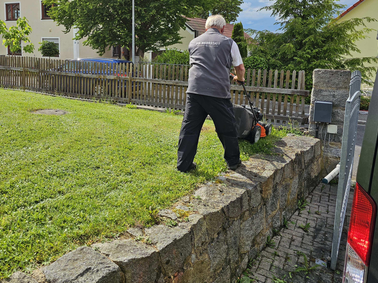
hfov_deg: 57.2
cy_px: 94
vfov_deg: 44.8
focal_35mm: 31
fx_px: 339
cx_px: 130
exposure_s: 1/736
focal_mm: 6.3
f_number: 1.7
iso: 10
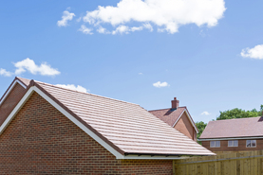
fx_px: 307
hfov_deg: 44.5
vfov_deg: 29.7
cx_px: 59
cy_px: 176
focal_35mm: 42
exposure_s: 1/250
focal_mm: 14
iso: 100
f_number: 8
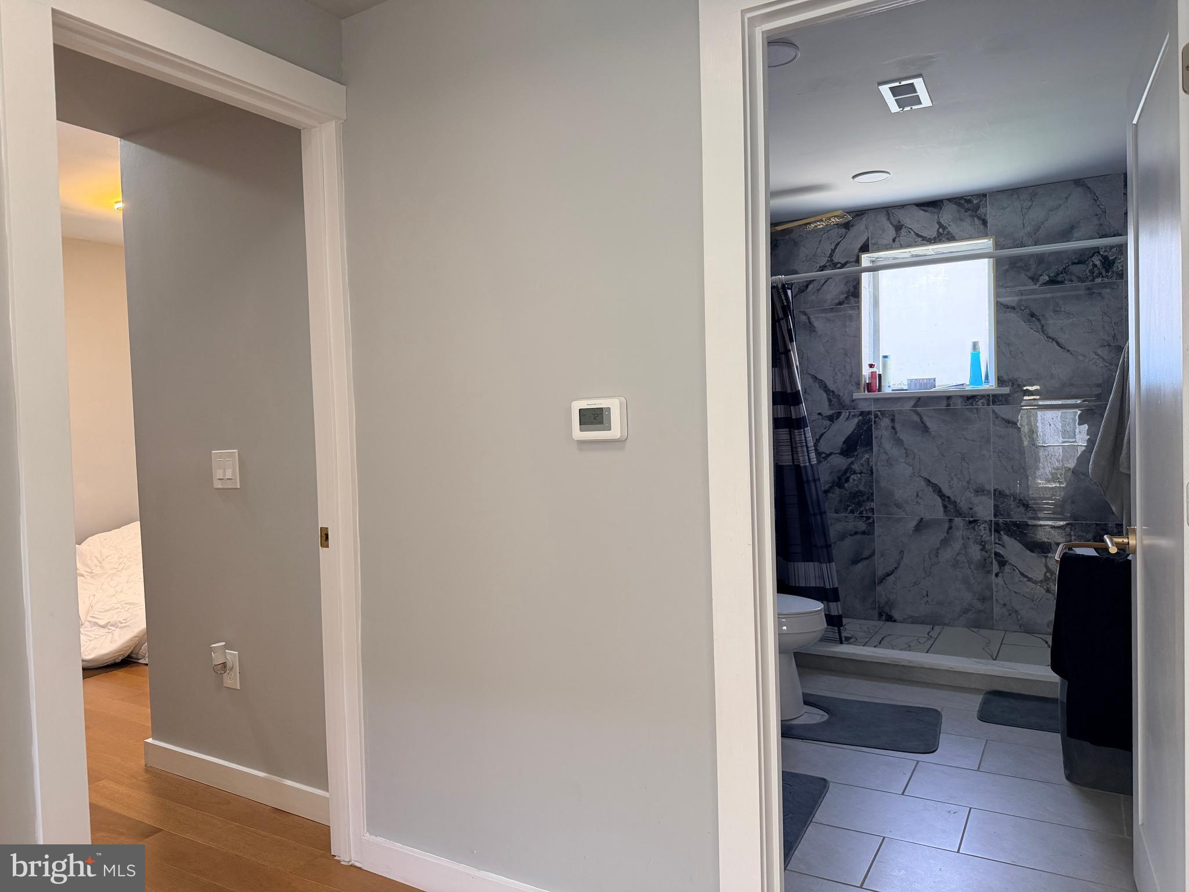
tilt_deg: -1.3
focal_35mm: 24
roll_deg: +1.9
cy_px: 446
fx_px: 824
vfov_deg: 56.8
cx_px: 594
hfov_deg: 71.6
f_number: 1.78
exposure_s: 1/120
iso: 250
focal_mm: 6.76
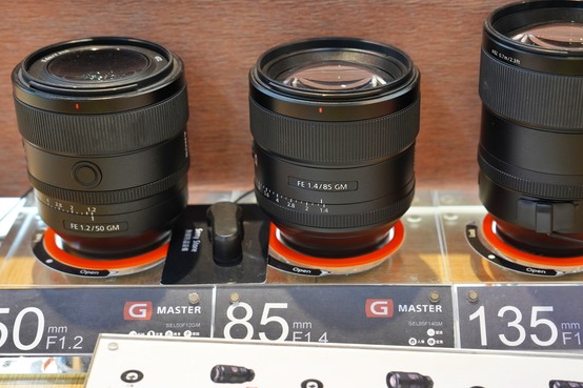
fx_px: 1117
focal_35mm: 69
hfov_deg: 29.2
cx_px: 344
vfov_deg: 19.7
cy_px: 218
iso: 640
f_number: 4
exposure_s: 1/60
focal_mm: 49
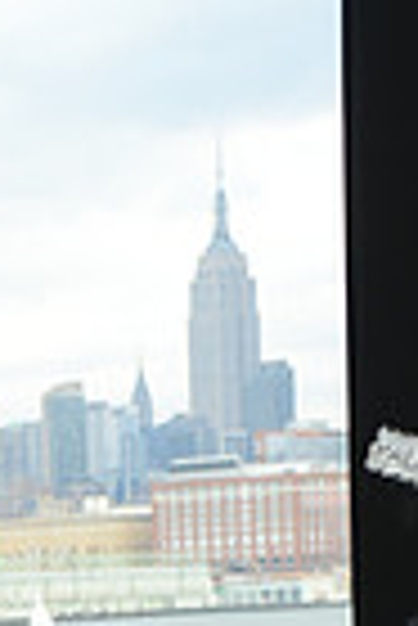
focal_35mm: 208
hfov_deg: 6.4
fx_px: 3613
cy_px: 869
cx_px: -416
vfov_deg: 9.7
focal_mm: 50
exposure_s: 1/125
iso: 250
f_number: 6.3
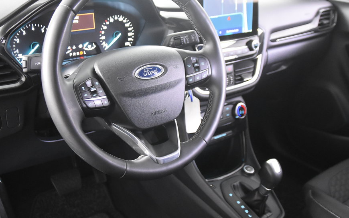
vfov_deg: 28.6
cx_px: 157
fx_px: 428
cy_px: 111
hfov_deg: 44.3
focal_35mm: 45
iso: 4000
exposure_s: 1/30
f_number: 2.8
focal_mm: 20
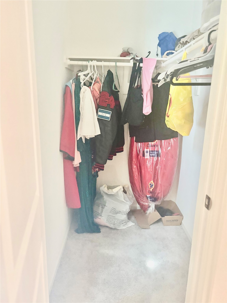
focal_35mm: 26
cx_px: 114
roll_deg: +0.0
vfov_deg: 67.3
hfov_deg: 53.1
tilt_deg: -13.3
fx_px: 227
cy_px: 152
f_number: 1.6
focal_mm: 5.96
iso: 800
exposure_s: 1/30
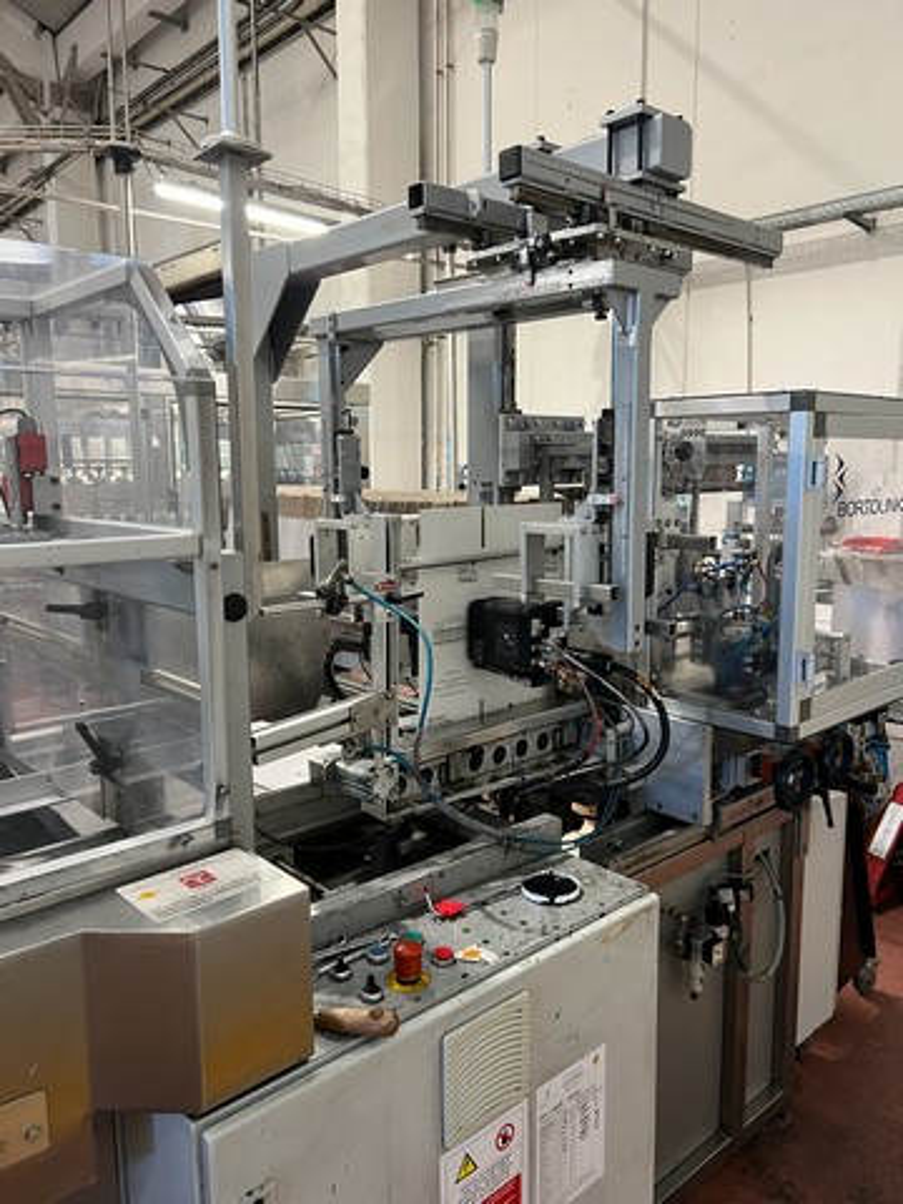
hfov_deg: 53.1
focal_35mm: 26
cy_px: 602
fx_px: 904
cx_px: 452
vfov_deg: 67.3
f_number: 1.5
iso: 125
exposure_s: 1/50
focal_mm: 5.7
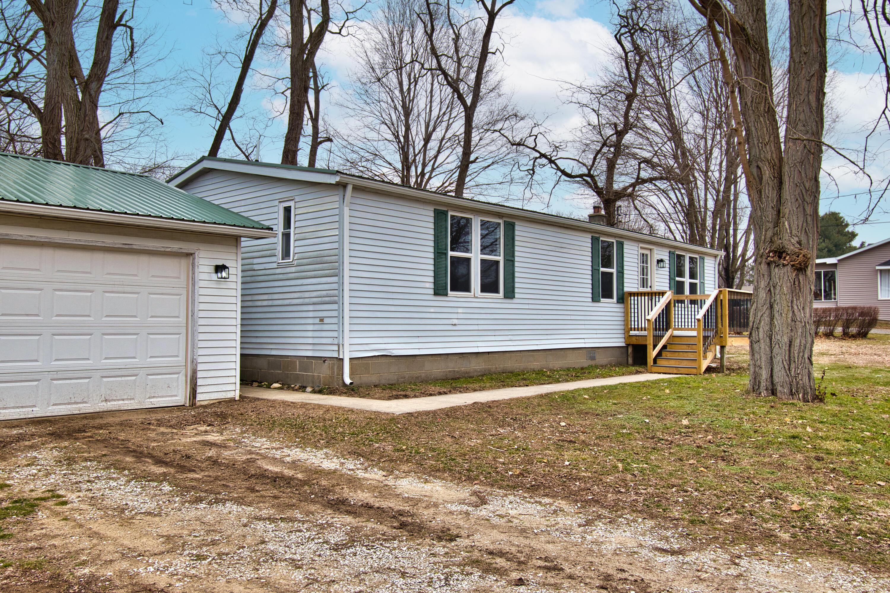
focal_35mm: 30
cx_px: 445
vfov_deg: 43.6
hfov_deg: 61.9
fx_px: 742
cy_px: 296
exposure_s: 1/250
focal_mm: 20
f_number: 8
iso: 200
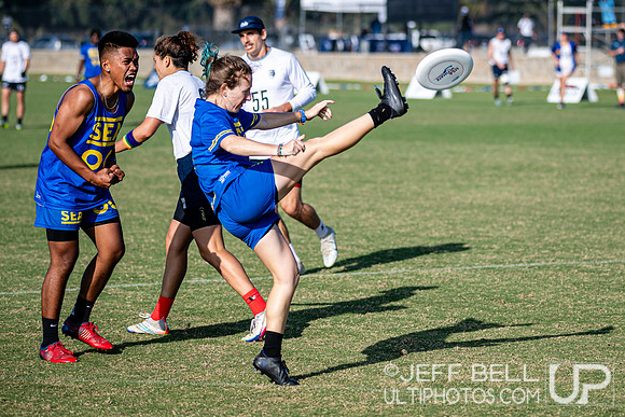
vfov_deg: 8.2
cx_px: 376
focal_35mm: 168
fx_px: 2922
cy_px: 167
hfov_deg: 12.2
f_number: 3.2
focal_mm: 120
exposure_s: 1/2000
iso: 100
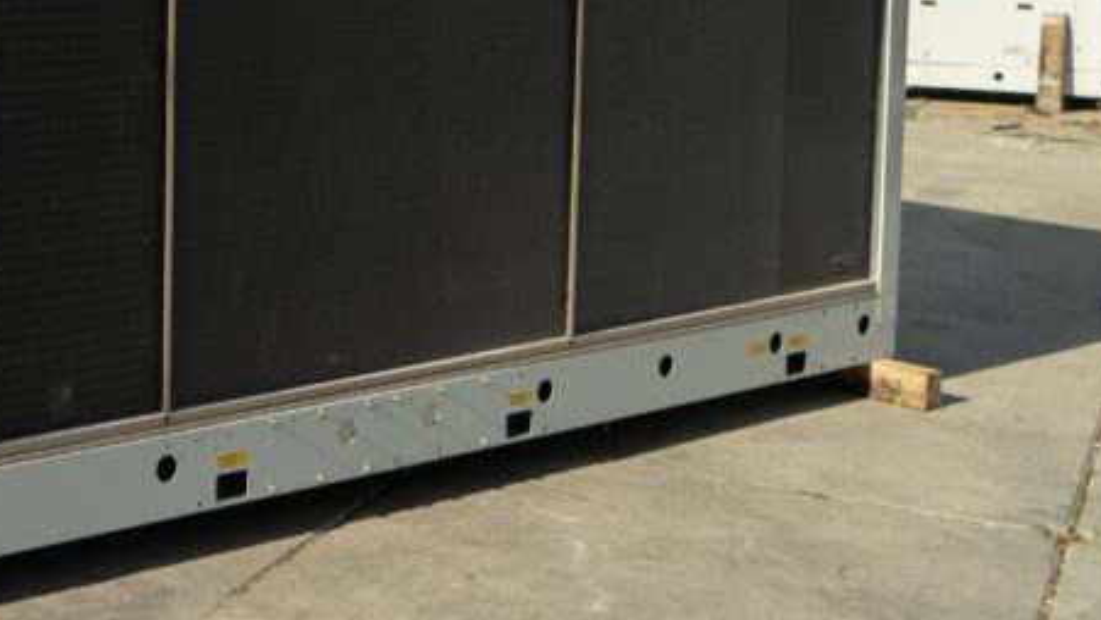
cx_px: -115
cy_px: 31
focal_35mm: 69
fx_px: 2015
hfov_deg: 27.8
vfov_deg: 17.2
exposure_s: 1/200
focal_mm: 29
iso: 100
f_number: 4
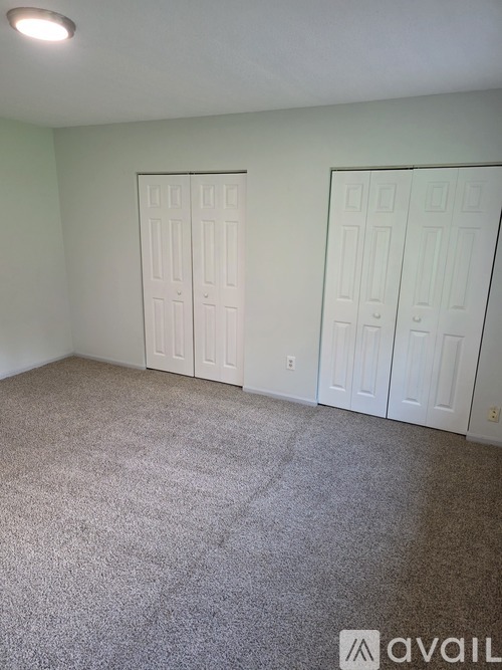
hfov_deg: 58.9
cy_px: 335
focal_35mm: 23
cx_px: 251
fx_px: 445
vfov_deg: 73.9
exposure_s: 1/120
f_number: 1.7
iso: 400
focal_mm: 6.3
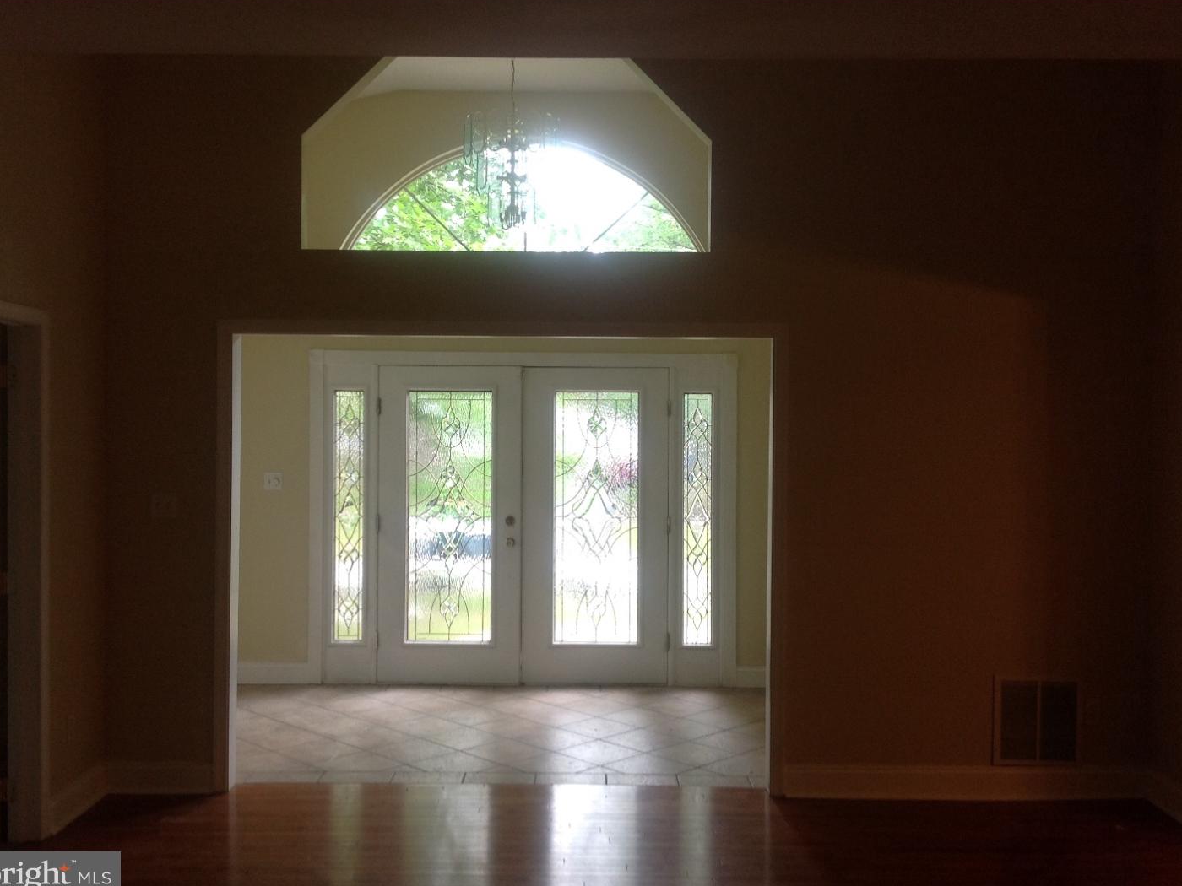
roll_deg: -1.2
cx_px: 581
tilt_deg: -3.4
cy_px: 445
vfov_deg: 39.7
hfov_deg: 51.4
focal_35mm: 36
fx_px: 1229
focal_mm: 4.28
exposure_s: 1/40
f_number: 2.4
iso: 64
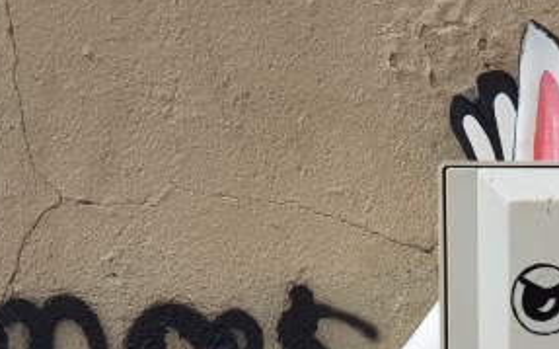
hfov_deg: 16.5
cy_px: 367
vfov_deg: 10.5
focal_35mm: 123
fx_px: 1873
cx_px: 596
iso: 25
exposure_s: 1/107
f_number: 2.4
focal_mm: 6
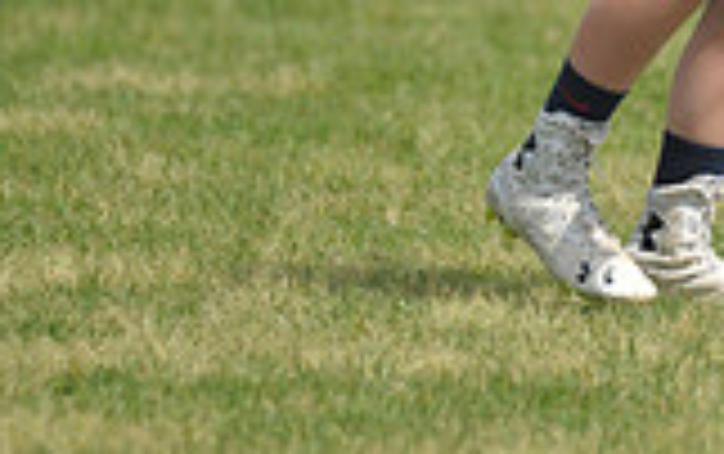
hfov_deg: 1.7
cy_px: -283
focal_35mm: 1248
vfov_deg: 1.1
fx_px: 24651
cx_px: 670
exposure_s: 1/4000
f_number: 4
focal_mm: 340
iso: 640
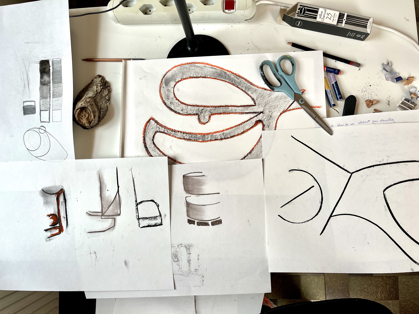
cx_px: 210
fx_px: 315
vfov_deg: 53.1
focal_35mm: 26
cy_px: 157
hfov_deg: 67.3
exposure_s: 1/463
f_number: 1.6
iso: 50
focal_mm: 5.1
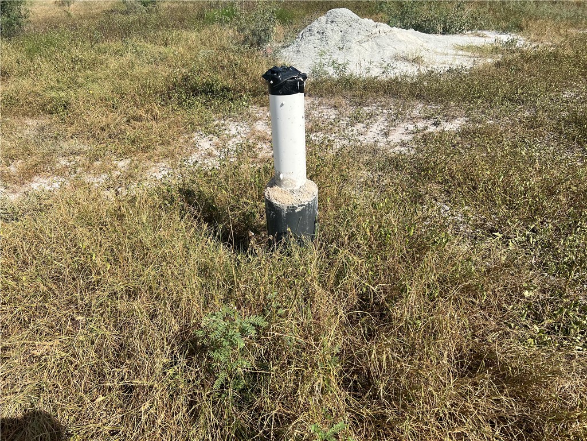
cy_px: 220
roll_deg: +1.6
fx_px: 441
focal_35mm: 26
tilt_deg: -33.5
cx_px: 294
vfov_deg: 53.1
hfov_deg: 67.3
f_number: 1.5
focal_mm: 5.7
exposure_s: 1/4444
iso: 50
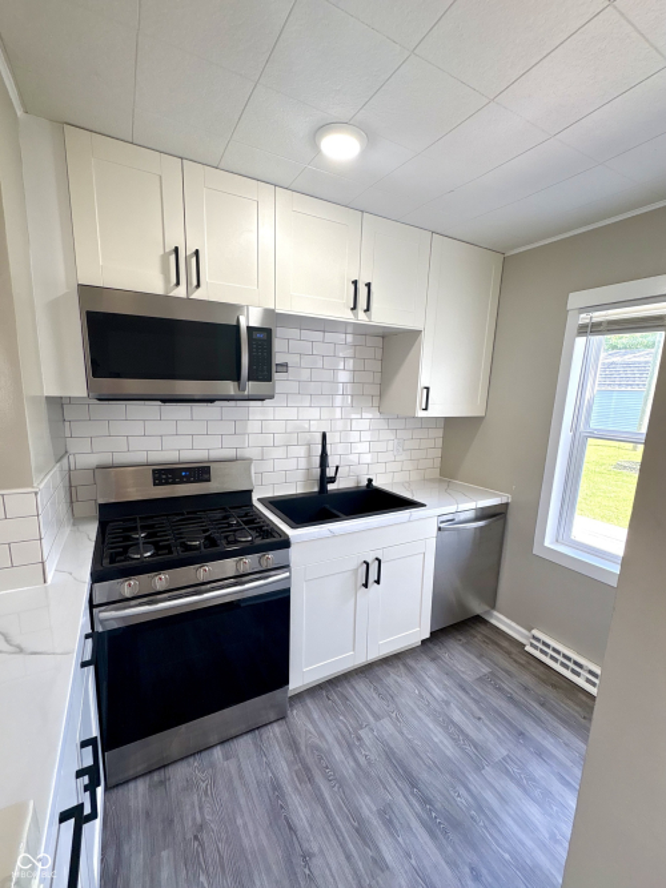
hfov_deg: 85.7
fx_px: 359
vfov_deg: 102.1
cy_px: 444
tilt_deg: -8.3
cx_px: 333
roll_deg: -2.3
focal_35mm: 14
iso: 125
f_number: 2.2
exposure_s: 1/120
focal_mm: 2.22
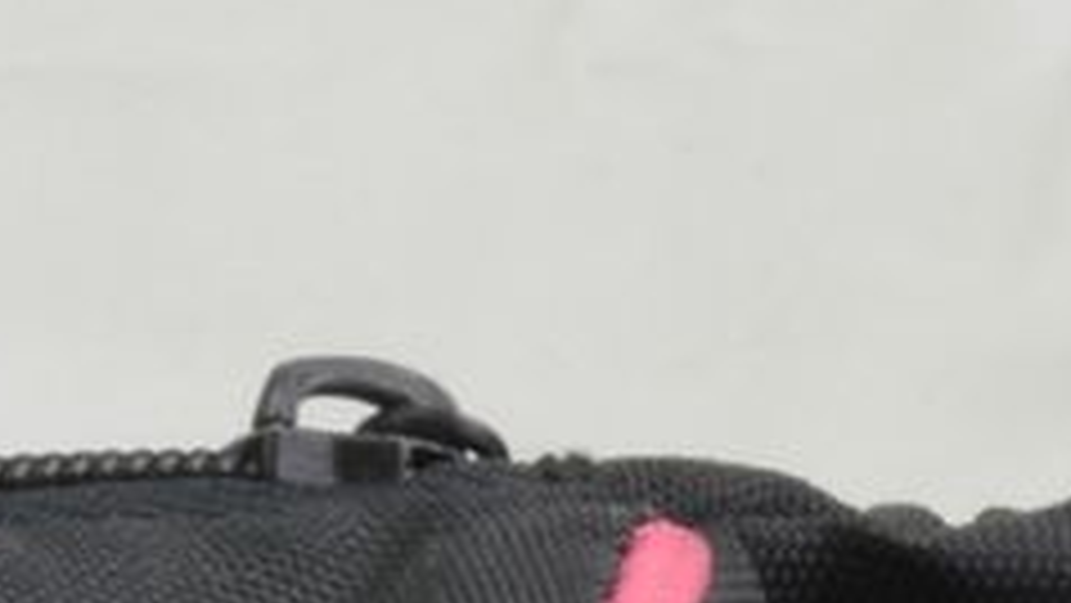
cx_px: -1485
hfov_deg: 4.4
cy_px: 1865
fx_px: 13492
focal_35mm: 475
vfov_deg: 2.5
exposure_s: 1
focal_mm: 40
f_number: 20
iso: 100
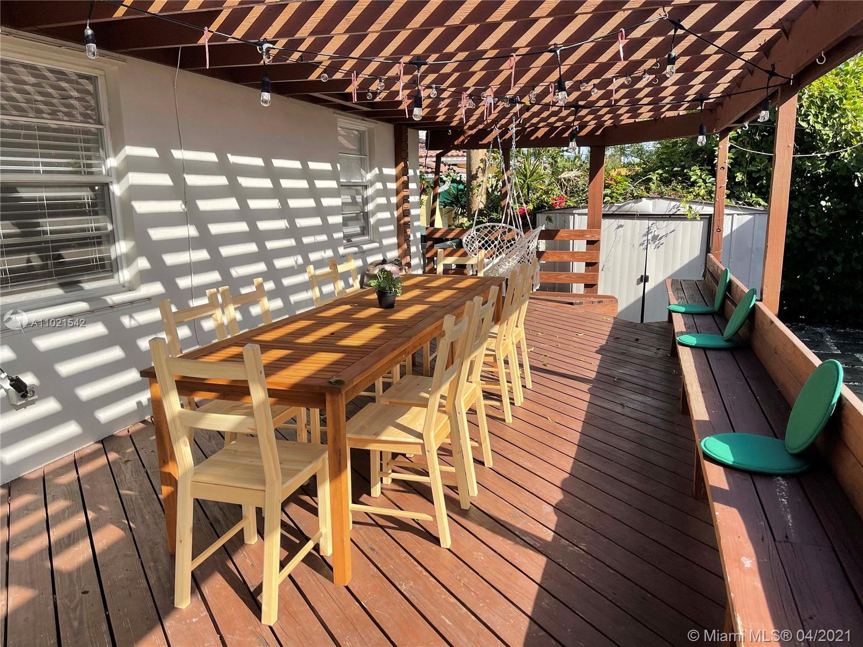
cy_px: 324
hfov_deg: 67.3
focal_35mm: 26
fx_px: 648
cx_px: 432
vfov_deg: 53.1
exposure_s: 1/2012
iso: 32
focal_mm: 5.1
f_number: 1.6
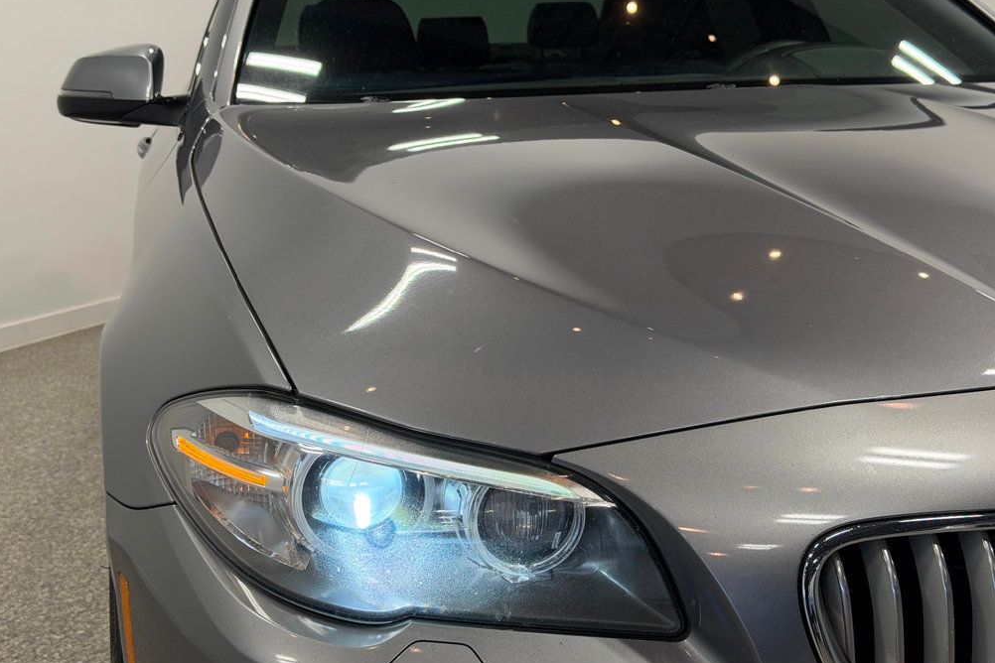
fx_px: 1409
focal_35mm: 51
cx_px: 488
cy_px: 375
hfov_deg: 38.9
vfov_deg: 26.5
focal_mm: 6.76
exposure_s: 1/455
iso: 80
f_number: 1.78
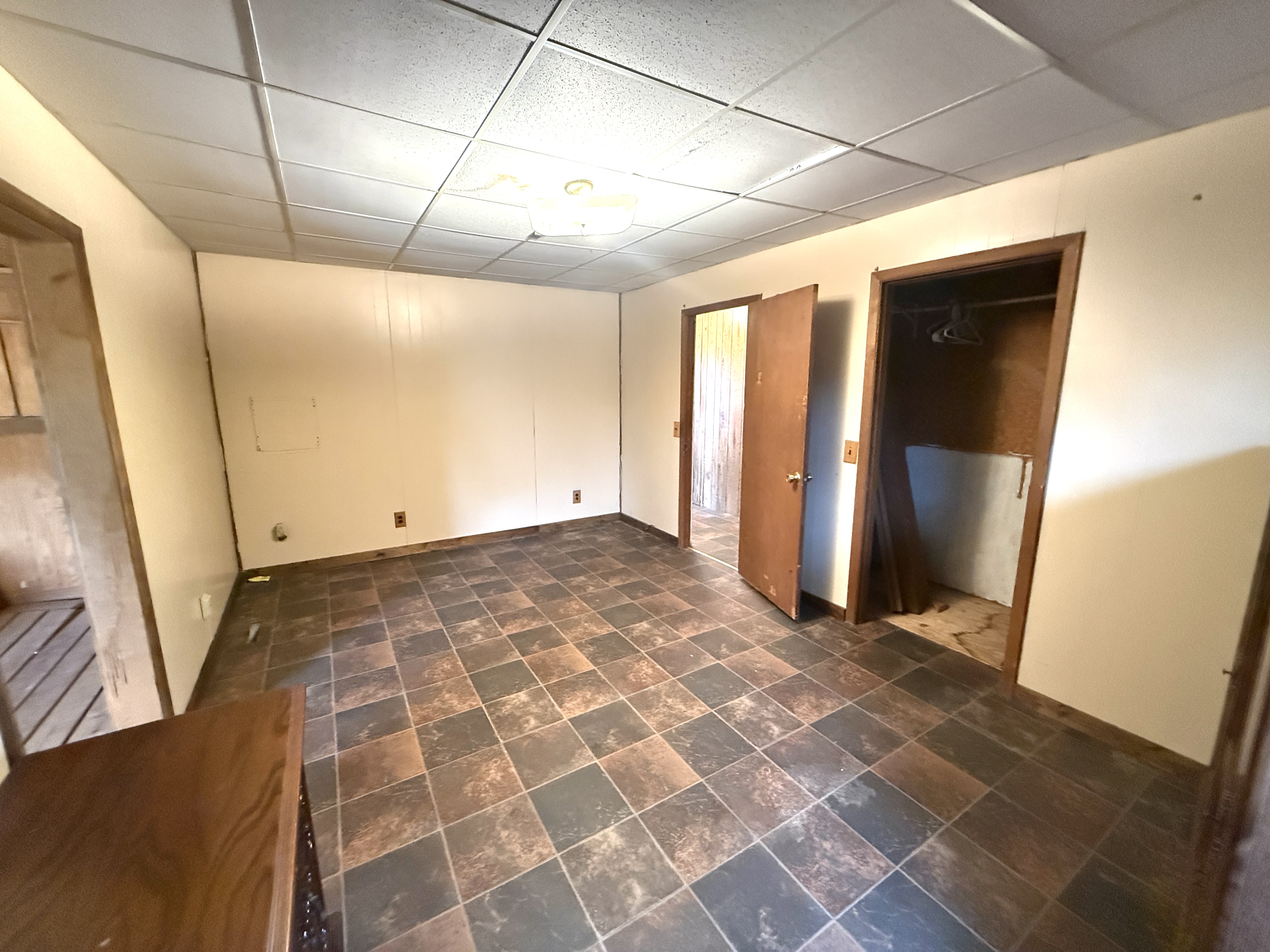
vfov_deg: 85.7
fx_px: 514
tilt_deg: -11.0
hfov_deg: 102.1
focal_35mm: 14
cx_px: 635
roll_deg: -0.1
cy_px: 476
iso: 1250
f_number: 2.2
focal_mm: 2.22
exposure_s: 1/60
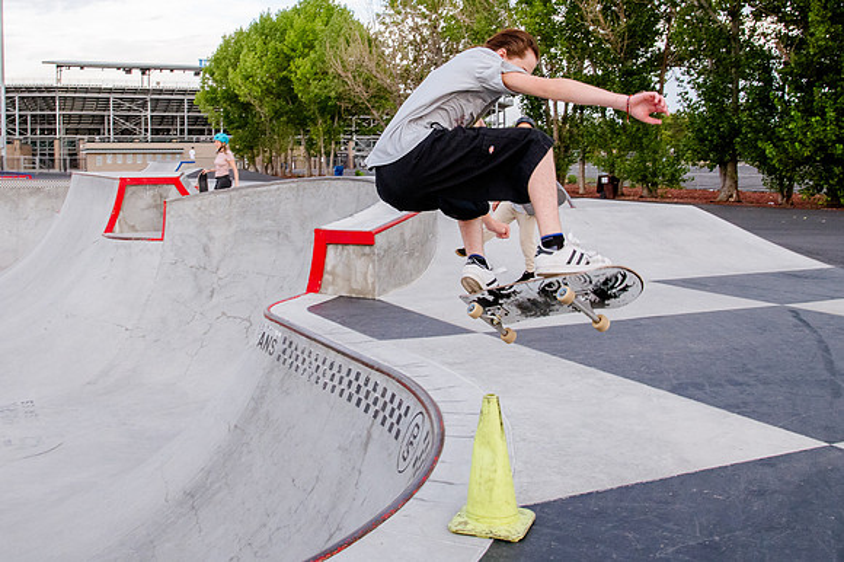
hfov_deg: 49.9
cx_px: 368
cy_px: 172
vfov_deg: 34.1
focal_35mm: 39
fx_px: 904
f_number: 9
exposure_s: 1/400
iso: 2500
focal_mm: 27
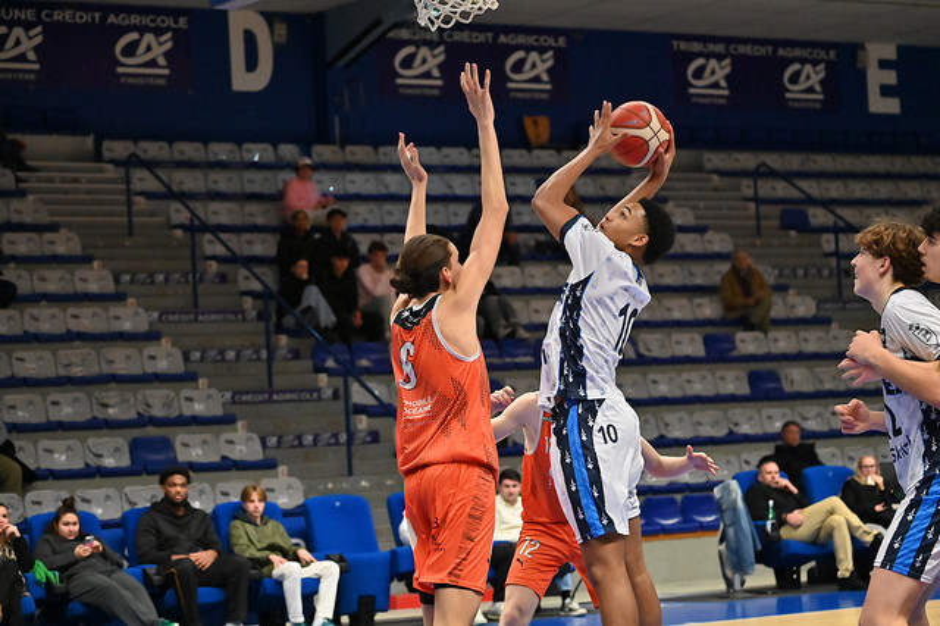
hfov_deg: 20.4
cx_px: 470
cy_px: 313
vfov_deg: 13.7
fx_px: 2610
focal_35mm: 100
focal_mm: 100
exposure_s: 1/800
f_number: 4.5
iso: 6400
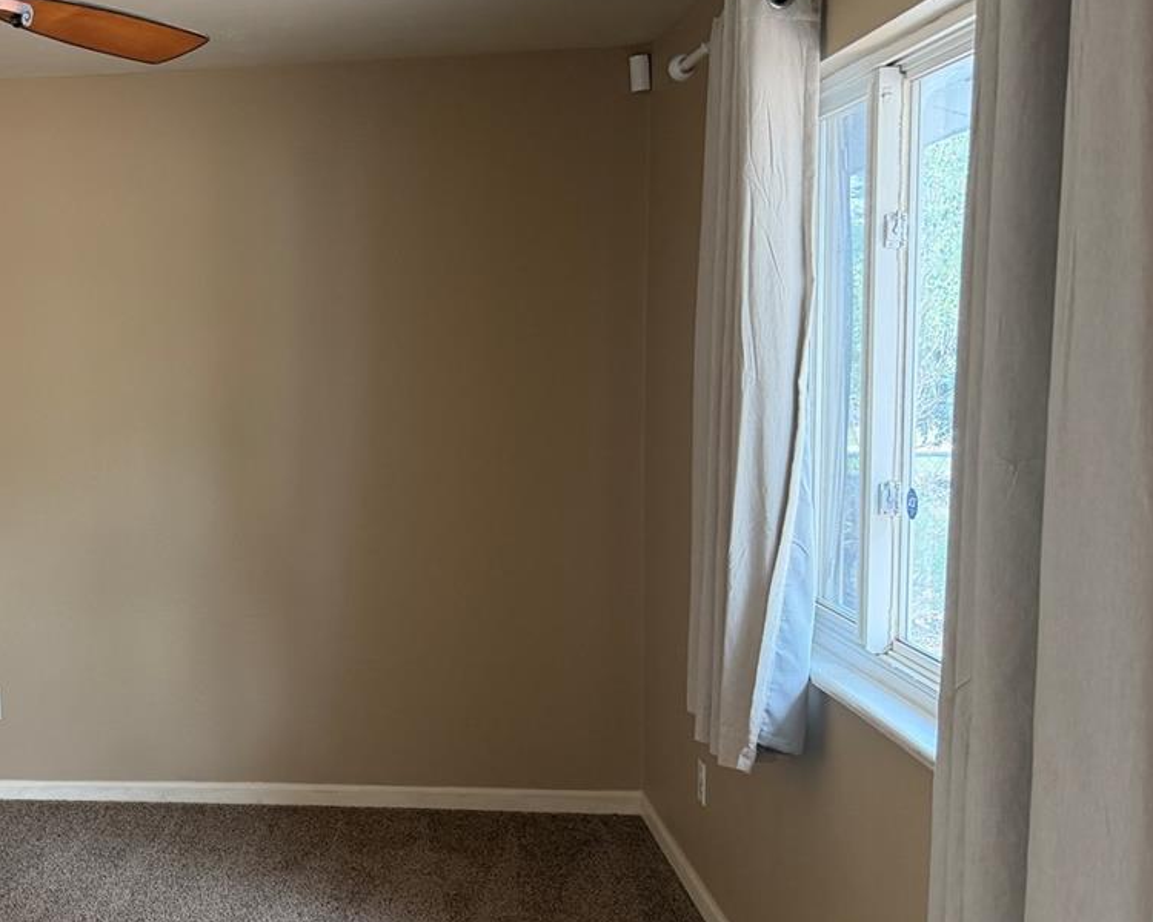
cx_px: 121
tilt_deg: -5.2
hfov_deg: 38.4
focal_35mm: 45
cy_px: 490
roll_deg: +1.4
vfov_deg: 33.4
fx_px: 1536
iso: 200
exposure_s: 1/88
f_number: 1.78
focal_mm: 6.76
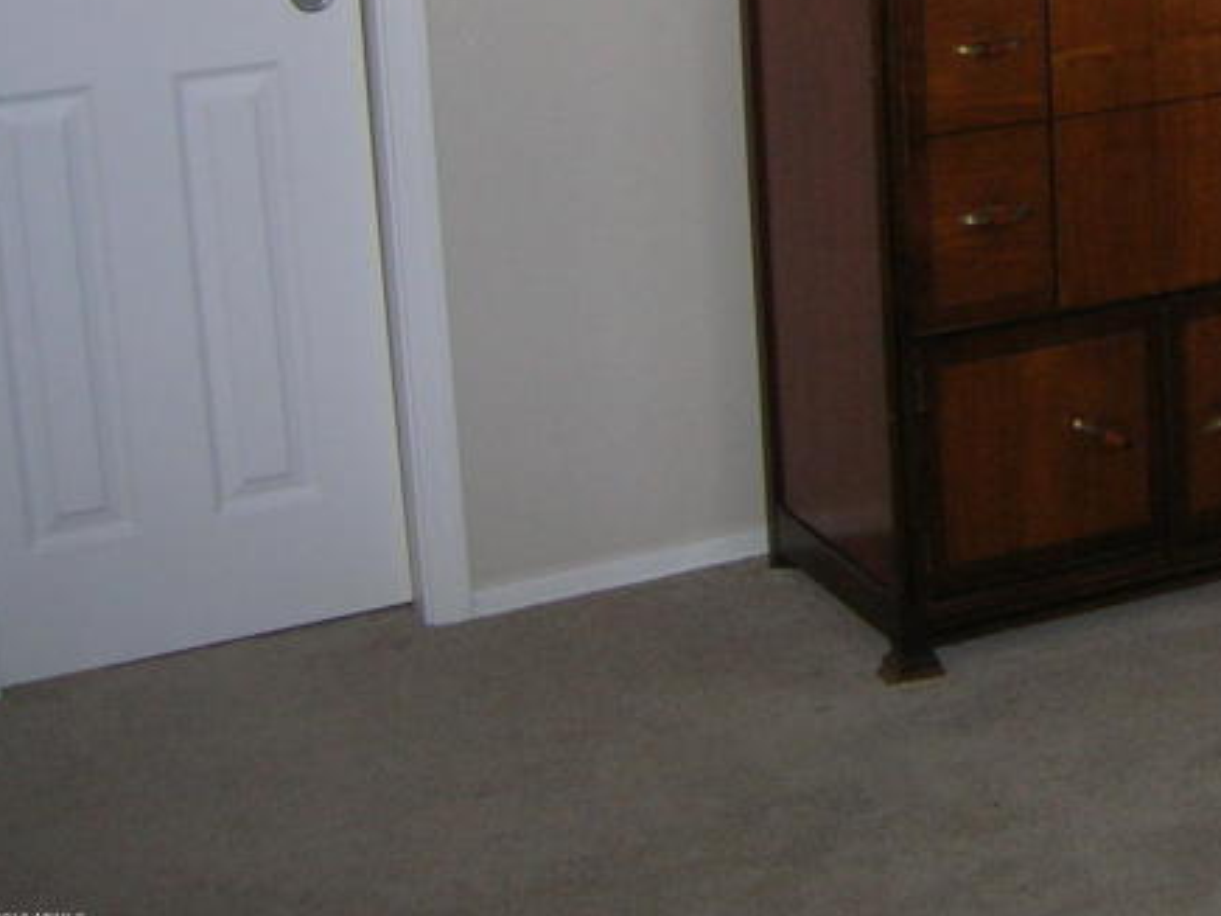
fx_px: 2822
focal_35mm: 80
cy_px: -90
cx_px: 1423
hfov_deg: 22.7
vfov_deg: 17.8
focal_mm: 5.7
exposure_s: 1/60.1
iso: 75
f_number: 2.9
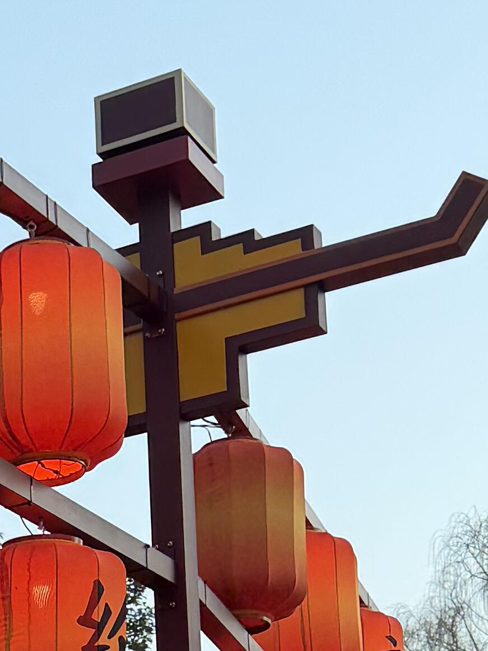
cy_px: 904
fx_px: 2219
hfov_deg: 11.4
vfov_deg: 15.7
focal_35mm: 118
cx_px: -467
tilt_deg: +6.9
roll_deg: -0.7
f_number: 1.78
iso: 125
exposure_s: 1/100
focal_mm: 6.76
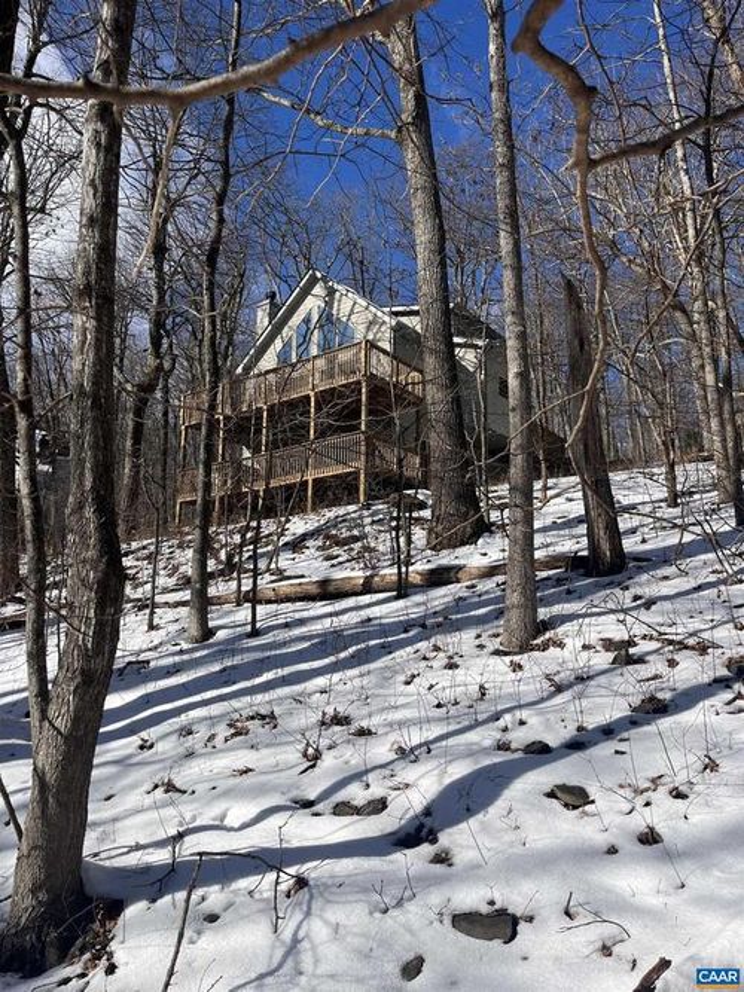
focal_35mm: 26
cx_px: 372
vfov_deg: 67.3
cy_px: 496
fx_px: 745
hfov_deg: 53.0
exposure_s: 1/5076
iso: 50
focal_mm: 5.1
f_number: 1.6
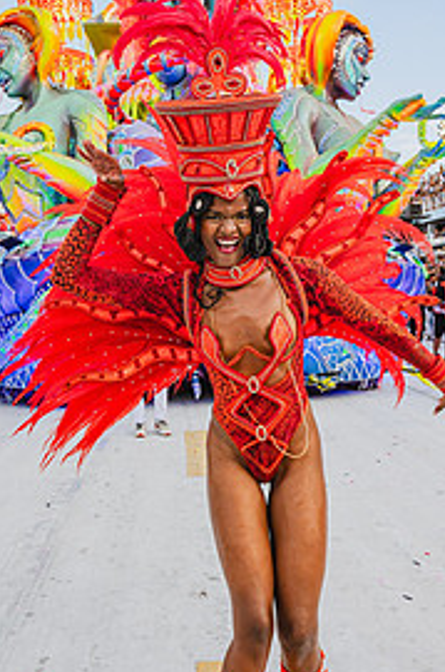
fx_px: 744
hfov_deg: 33.3
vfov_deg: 48.5
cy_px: 371
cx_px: 227
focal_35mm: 40
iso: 640
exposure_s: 1/1250
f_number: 5.6
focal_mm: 24
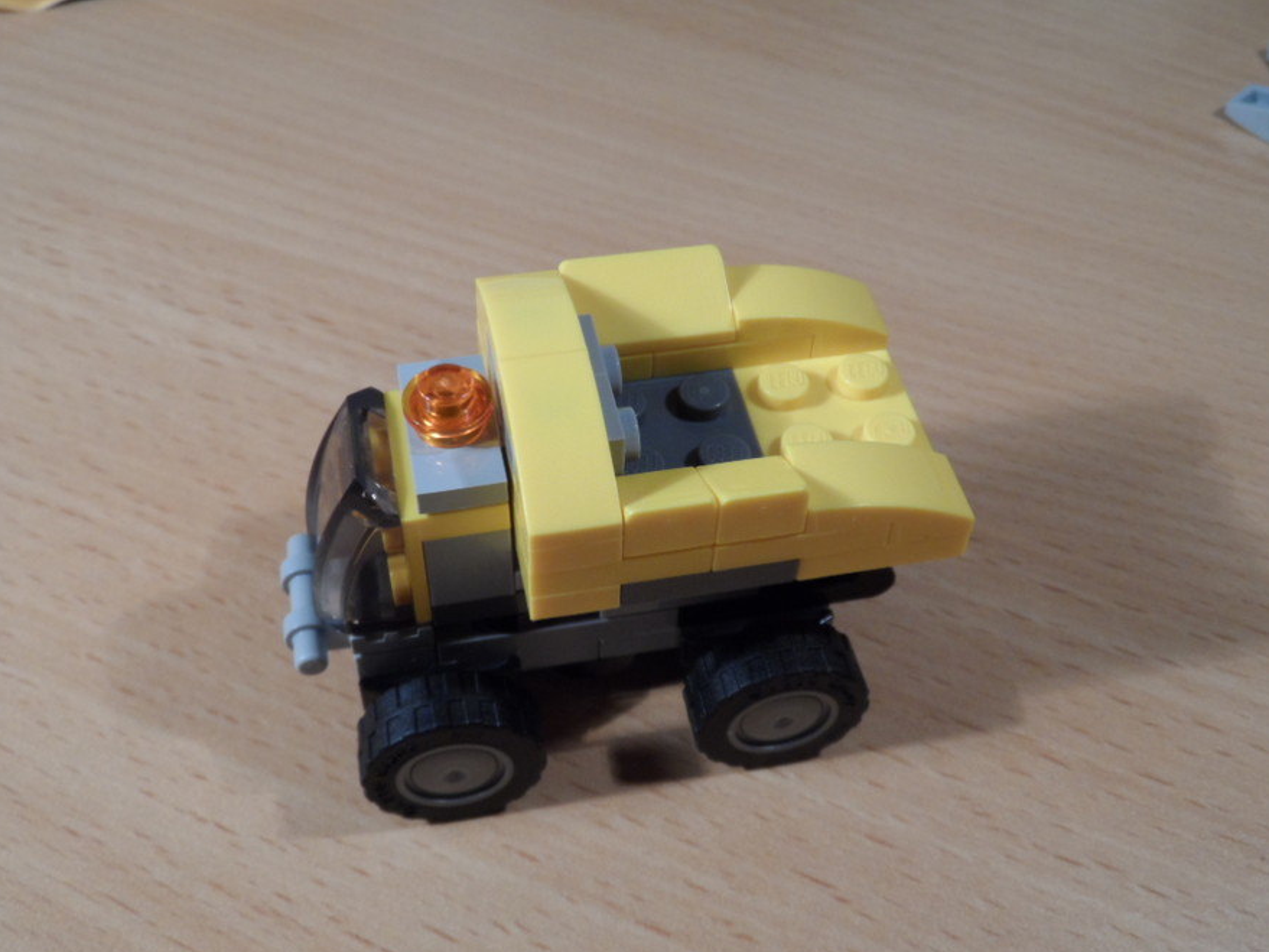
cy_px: 486
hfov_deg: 44.8
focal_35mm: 42
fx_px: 1539
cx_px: 622
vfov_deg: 34.3
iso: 200
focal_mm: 6.8
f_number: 3.7
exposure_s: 1/45
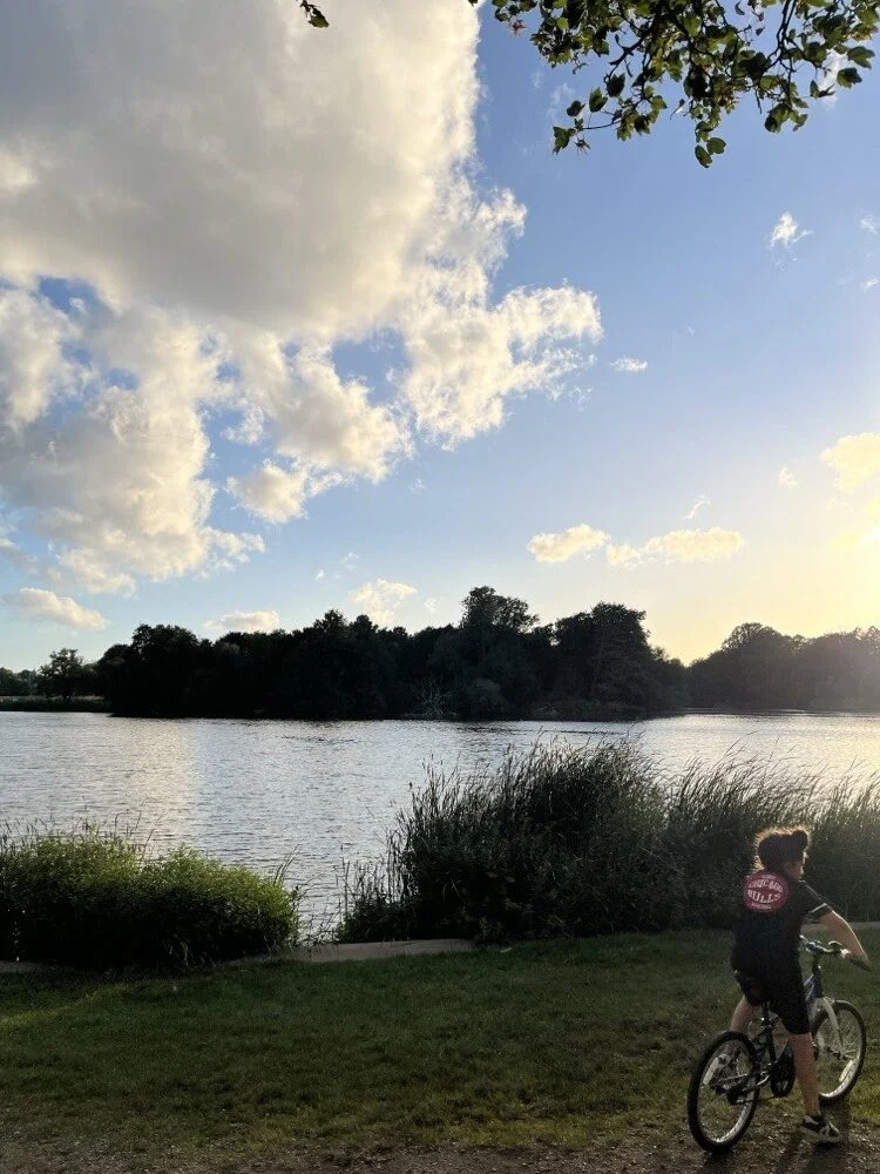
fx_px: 881
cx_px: 440
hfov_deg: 53.1
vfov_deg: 67.3
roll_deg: -0.2
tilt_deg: +5.2
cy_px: 587
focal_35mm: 26
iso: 50
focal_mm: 5.1
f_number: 1.6
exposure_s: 1/4651
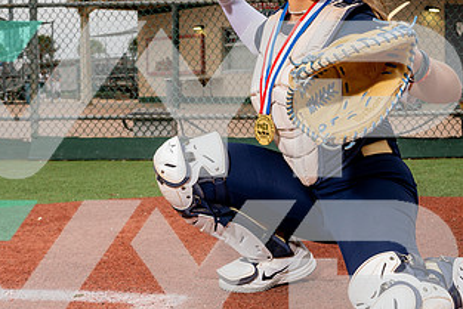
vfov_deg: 21.5
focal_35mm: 63
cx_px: 265
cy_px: 100
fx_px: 811
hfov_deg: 31.8
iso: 320
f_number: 8
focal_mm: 34
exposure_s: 1/250
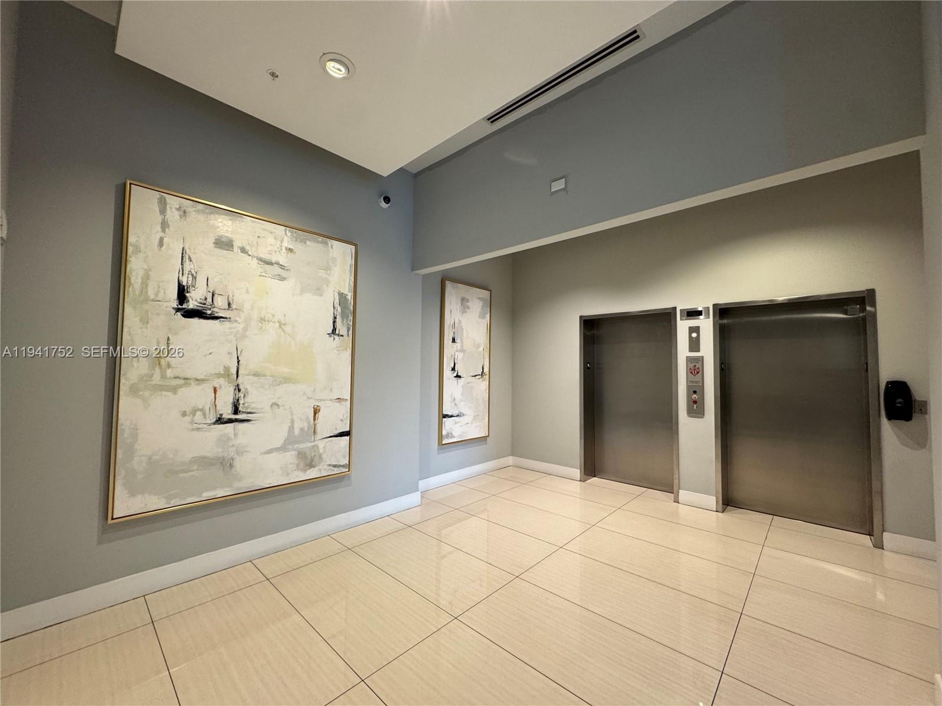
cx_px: 471
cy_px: 353
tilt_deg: +0.6
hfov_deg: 102.1
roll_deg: -0.6
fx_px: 381
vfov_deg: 85.7
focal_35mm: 14
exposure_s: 1/60
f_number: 2.2
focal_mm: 2.22
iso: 160
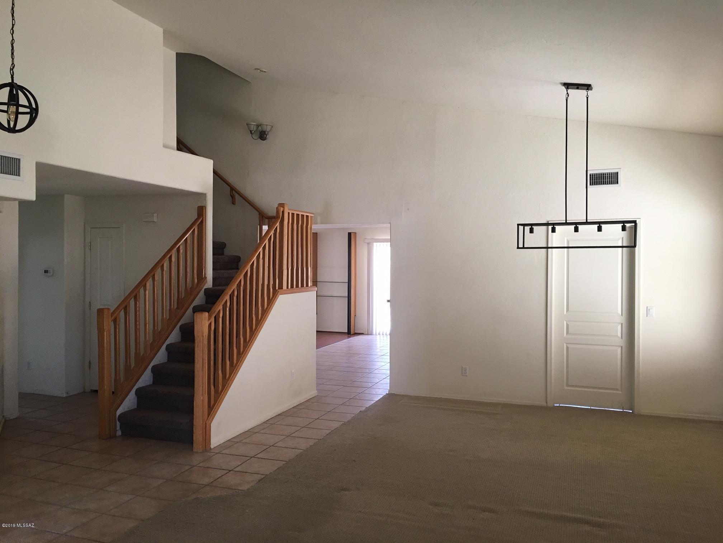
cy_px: 272
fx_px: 606
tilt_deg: -0.1
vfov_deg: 48.2
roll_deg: -0.4
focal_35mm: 29
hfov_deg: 61.7
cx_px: 362
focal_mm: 4.15
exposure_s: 1/30
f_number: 2.2
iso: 40
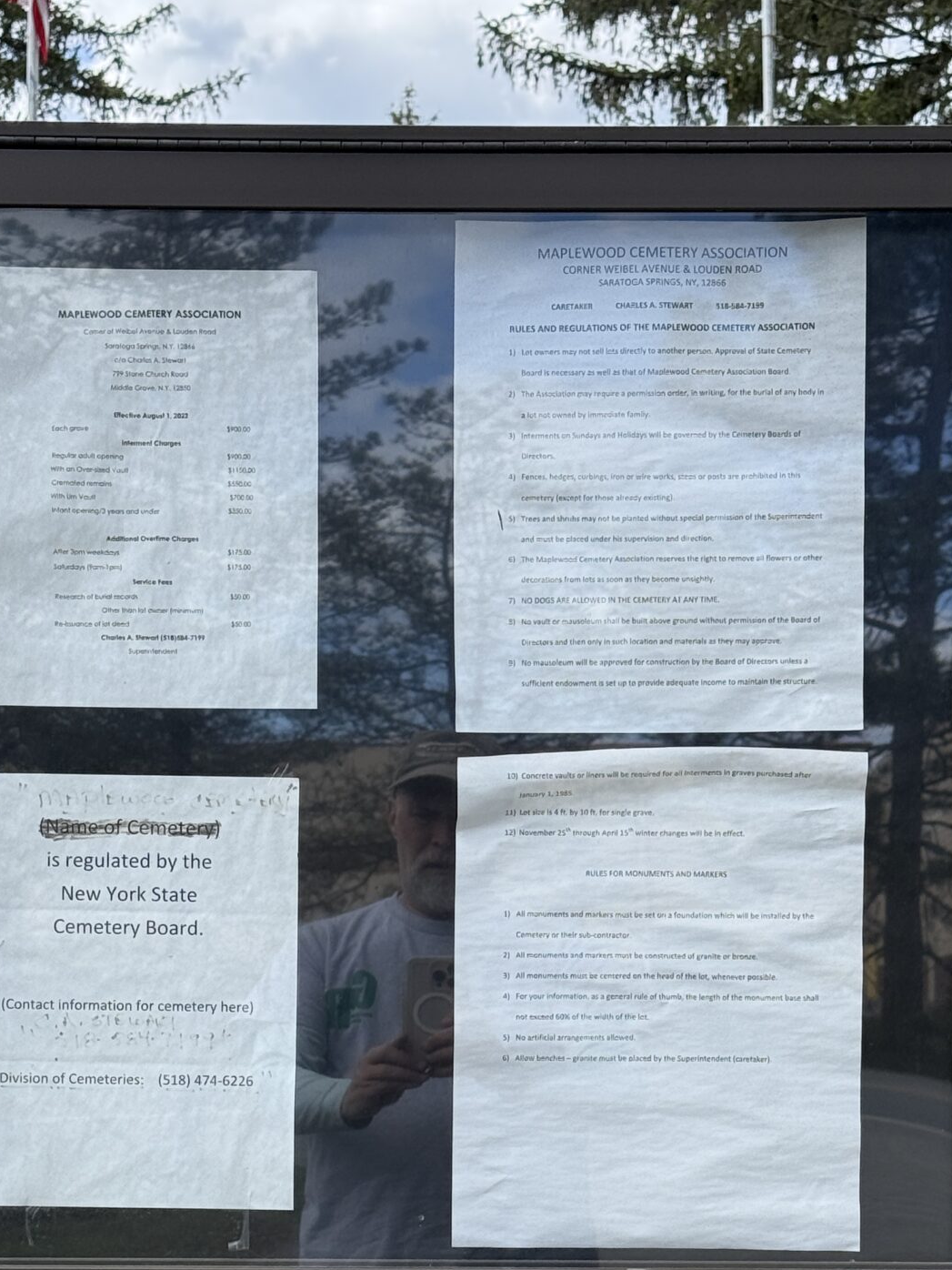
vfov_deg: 21.9
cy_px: 1033
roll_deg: +0.1
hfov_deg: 16.8
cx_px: 455
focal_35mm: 88
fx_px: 3227
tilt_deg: -0.6
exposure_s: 1/1678
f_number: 1.78
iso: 64
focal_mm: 6.76
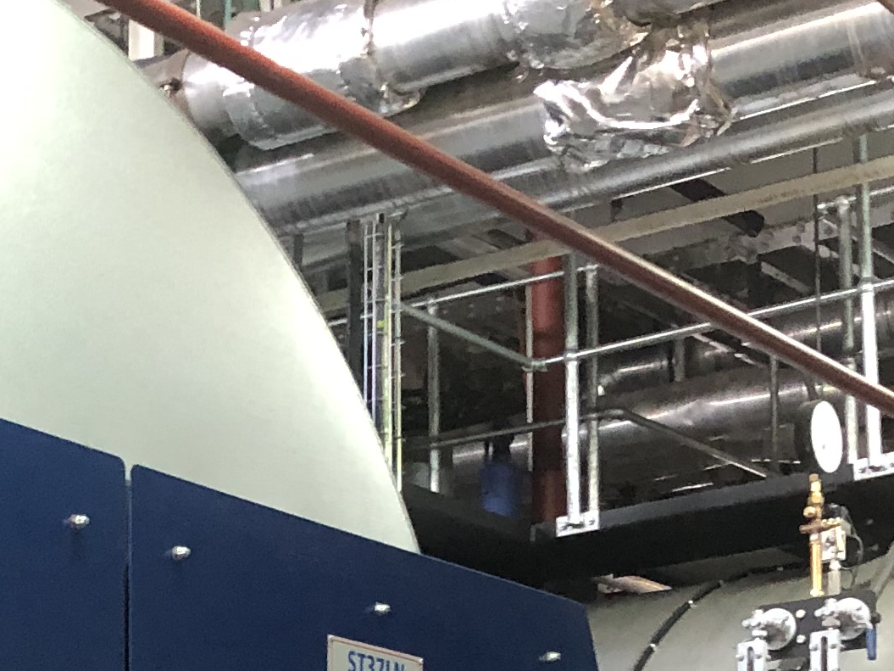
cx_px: 24
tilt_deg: +2.3
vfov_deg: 12.9
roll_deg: -0.6
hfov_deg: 18.0
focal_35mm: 107
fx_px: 2763
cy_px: 1082
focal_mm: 3.99
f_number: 1.8
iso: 100
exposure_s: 1/13
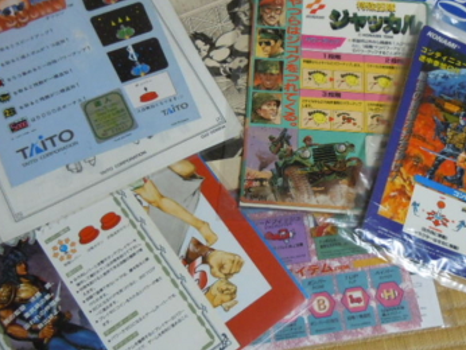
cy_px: 155
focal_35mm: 52
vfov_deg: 28.0
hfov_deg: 36.6
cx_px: 295
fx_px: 701
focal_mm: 5.4
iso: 400
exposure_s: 1/25
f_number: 3.5
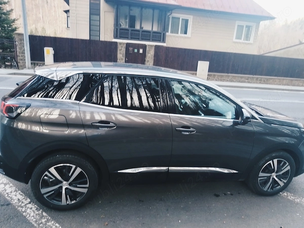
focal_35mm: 16
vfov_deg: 78.1
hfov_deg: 94.5
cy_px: 114
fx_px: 141
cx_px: 152
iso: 202
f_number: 1.9
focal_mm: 1.68
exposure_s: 1/50
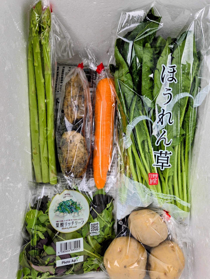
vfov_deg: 73.9
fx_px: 186
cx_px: 105
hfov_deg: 58.9
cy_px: 140
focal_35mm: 23
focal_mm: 5.4
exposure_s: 1/180
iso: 32
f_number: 1.8
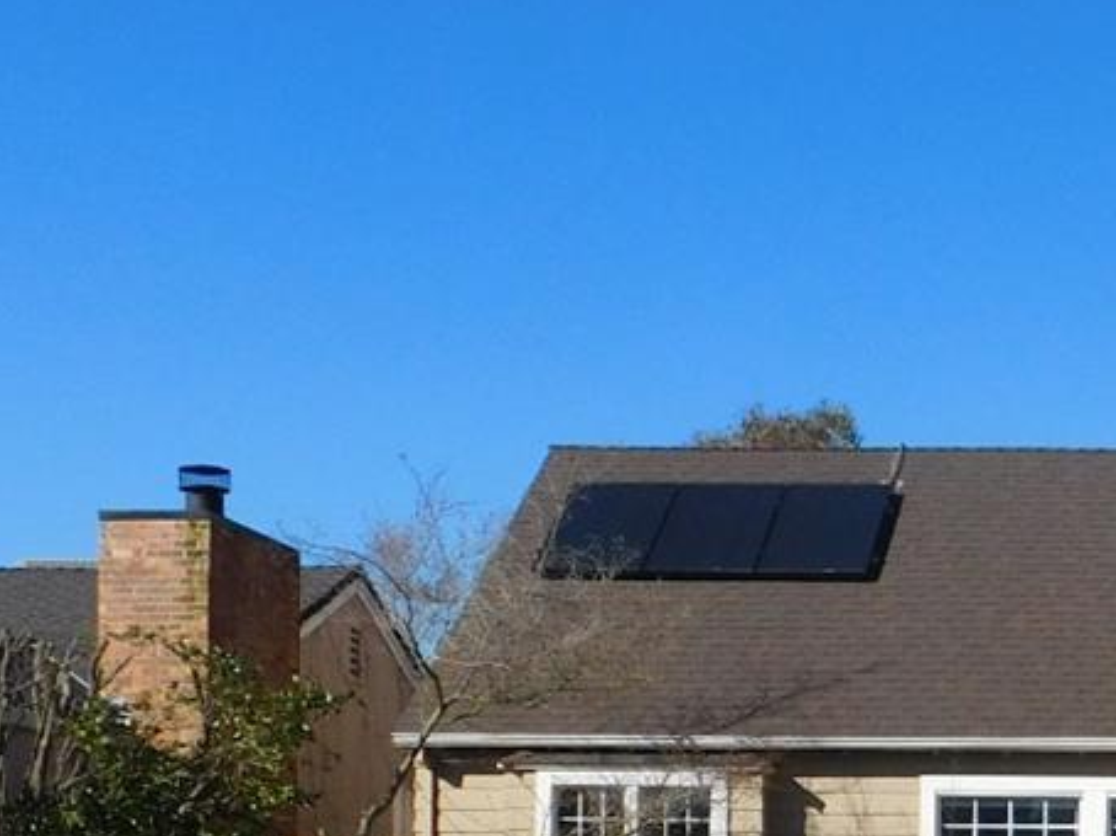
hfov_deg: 23.5
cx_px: 1330
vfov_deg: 18.3
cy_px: 1015
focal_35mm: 76
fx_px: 2449
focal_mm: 4
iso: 125
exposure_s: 1/640
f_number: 6
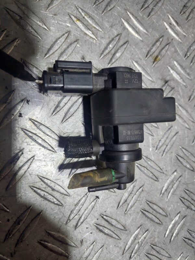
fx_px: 188
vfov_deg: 69.4
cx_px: 98
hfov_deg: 54.9
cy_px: 130
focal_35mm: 25
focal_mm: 5.23
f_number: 1.8
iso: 80
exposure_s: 1/50
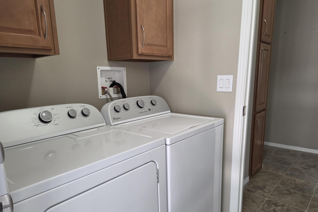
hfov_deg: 71.5
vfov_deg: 51.1
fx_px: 221
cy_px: 121
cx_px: 159
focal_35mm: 25
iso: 320
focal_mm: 5.4
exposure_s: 1/120
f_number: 1.8
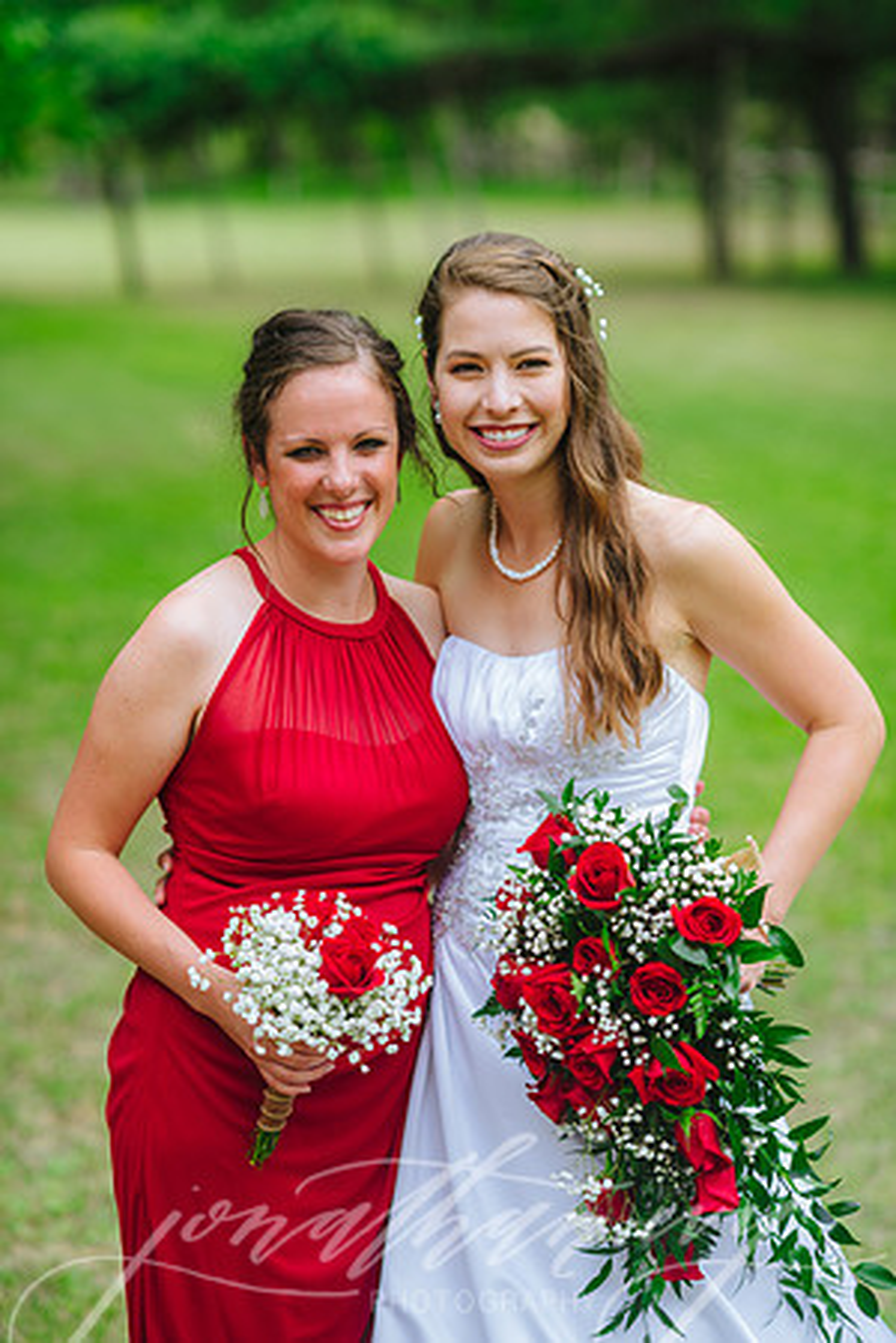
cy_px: 672
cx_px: 448
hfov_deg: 16.1
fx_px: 3173
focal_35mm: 85
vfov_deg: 23.9
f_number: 2.2
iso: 50
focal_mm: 85
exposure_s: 1/250
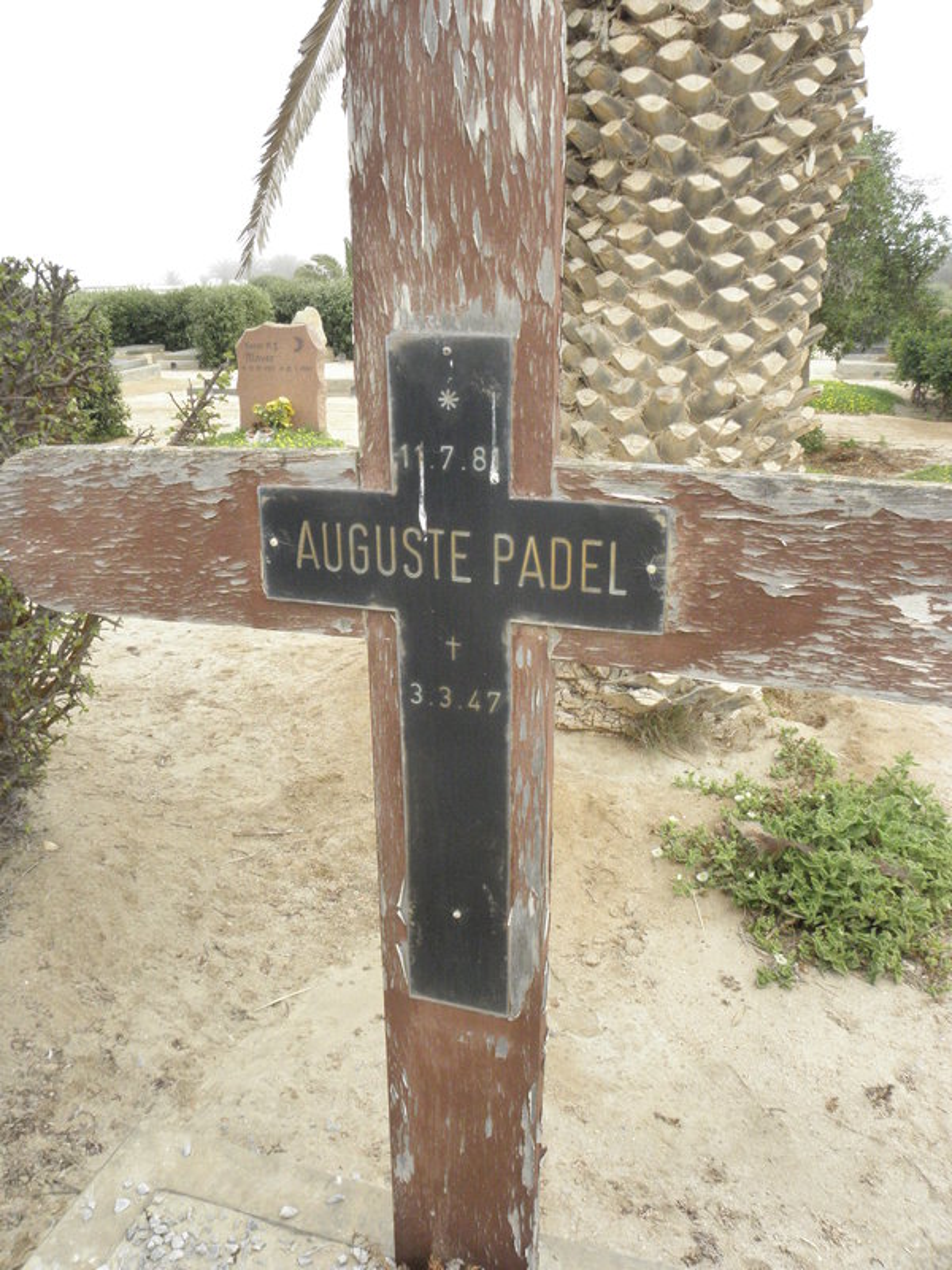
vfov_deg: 65.3
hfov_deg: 51.4
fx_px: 990
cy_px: 635
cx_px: 476
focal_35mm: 27
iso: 200
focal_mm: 4.83
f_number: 6.3
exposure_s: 1/200
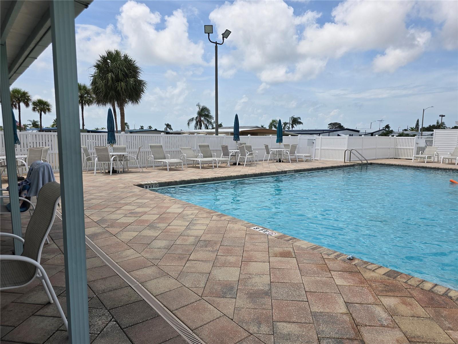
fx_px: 304
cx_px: 229
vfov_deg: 58.9
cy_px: 172
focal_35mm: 23
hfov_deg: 73.9
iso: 12
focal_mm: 6.3
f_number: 1.7
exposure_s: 1/1111
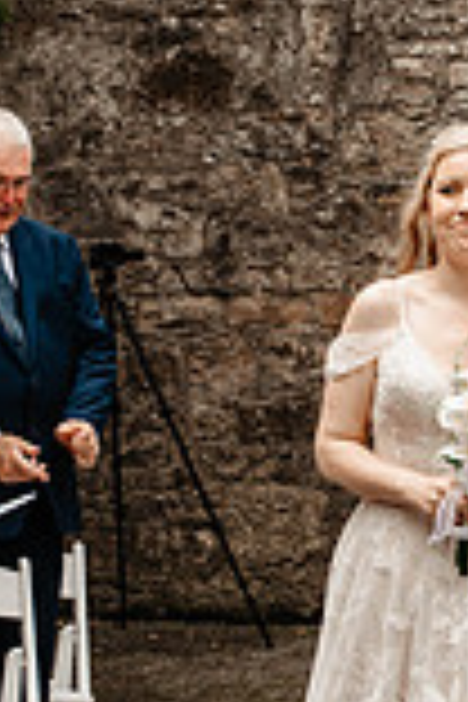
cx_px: 585
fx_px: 4777
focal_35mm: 245
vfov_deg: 8.4
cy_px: 351
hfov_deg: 5.6
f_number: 9
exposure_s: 1/320
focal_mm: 85
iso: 500
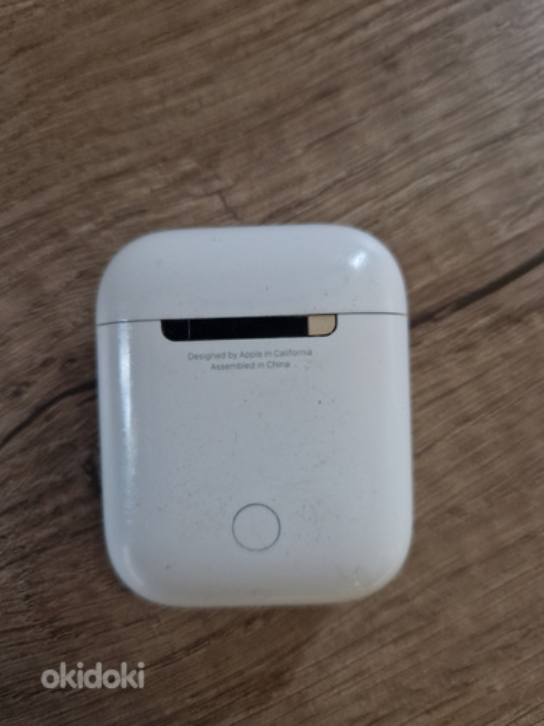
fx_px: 482
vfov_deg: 73.9
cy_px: 363
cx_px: 272
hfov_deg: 58.9
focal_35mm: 23
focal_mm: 5.4
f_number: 1.8
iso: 640
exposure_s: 1/25
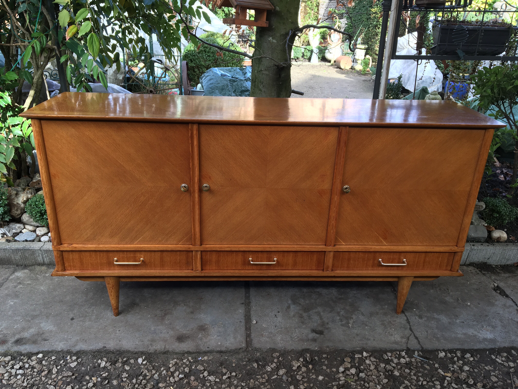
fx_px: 434
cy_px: 194
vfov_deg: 48.2
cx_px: 259
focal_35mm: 29
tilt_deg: -21.3
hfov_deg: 61.7
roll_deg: -0.2
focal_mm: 4.15
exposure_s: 1/100
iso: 25
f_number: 2.2
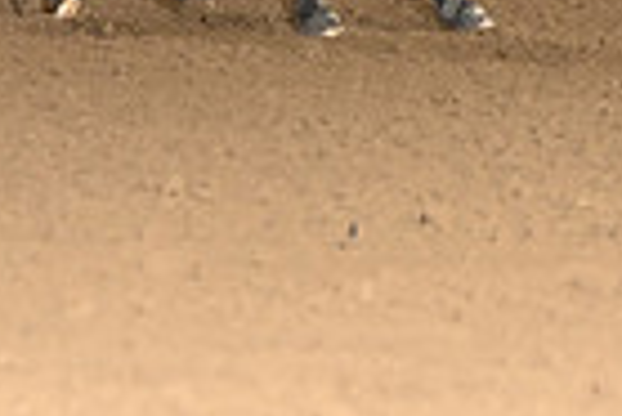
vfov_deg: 3.8
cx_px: 725
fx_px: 6192
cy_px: -387
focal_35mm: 358
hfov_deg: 5.7
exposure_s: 1/500
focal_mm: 86
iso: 2500
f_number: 3.5
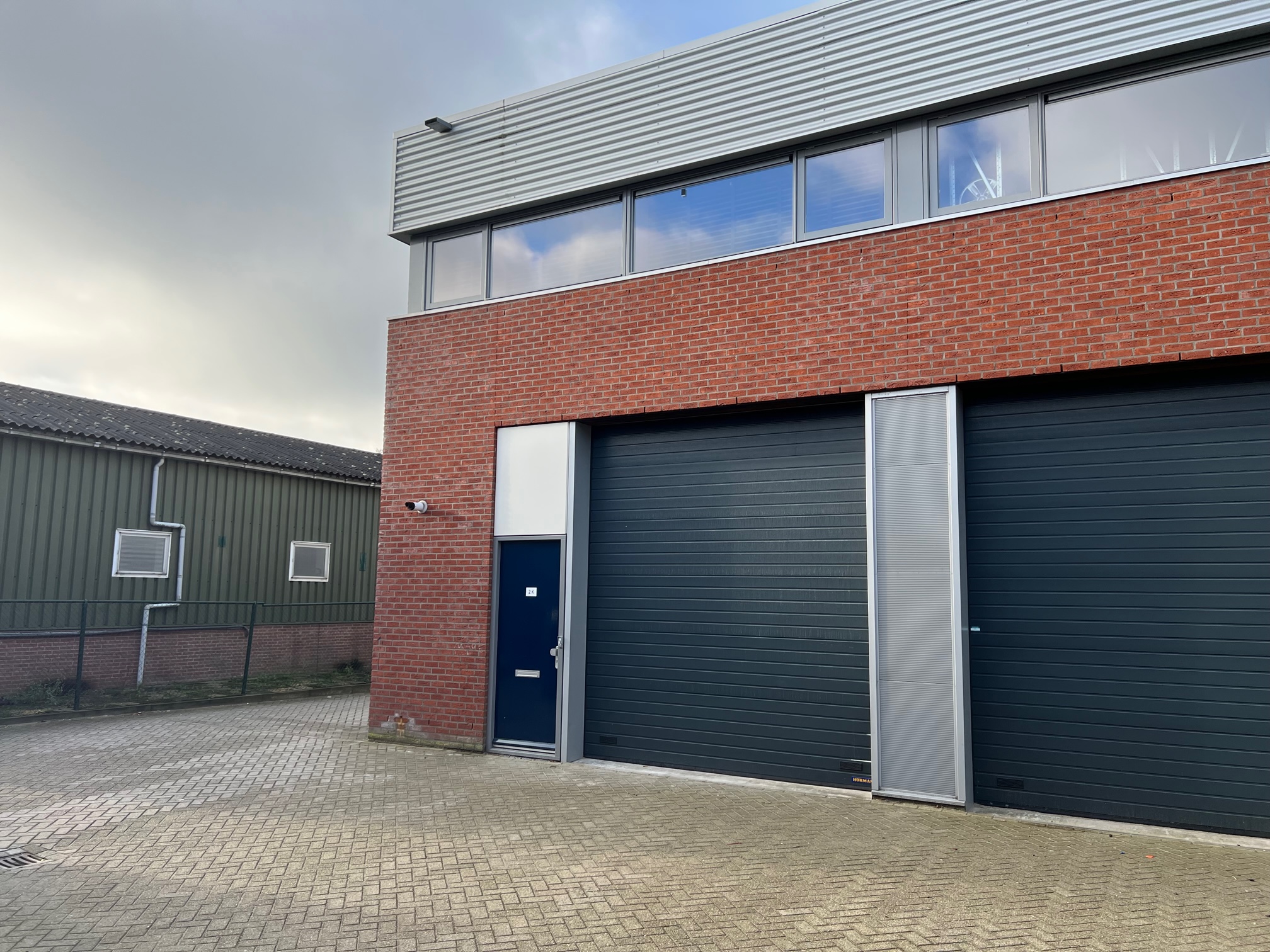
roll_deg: -1.4
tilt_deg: +6.4
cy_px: 476
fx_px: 954
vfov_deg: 53.1
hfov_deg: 67.3
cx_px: 635
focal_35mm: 26
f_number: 1.5
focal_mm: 5.7
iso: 50
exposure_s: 1/1326
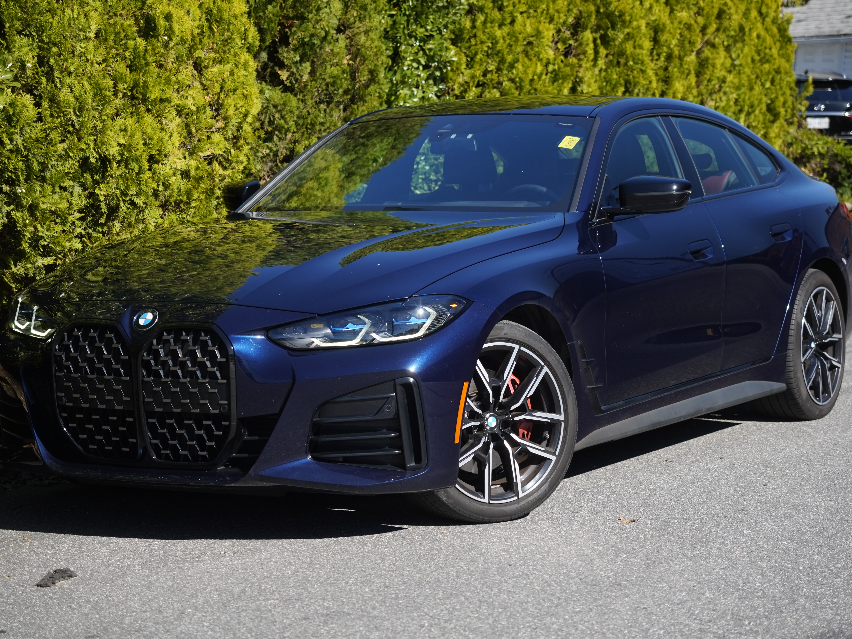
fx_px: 2018
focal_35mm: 82
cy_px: 318
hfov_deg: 23.8
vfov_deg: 18.0
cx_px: 422
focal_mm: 50
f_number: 2.8
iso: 250
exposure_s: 1/80
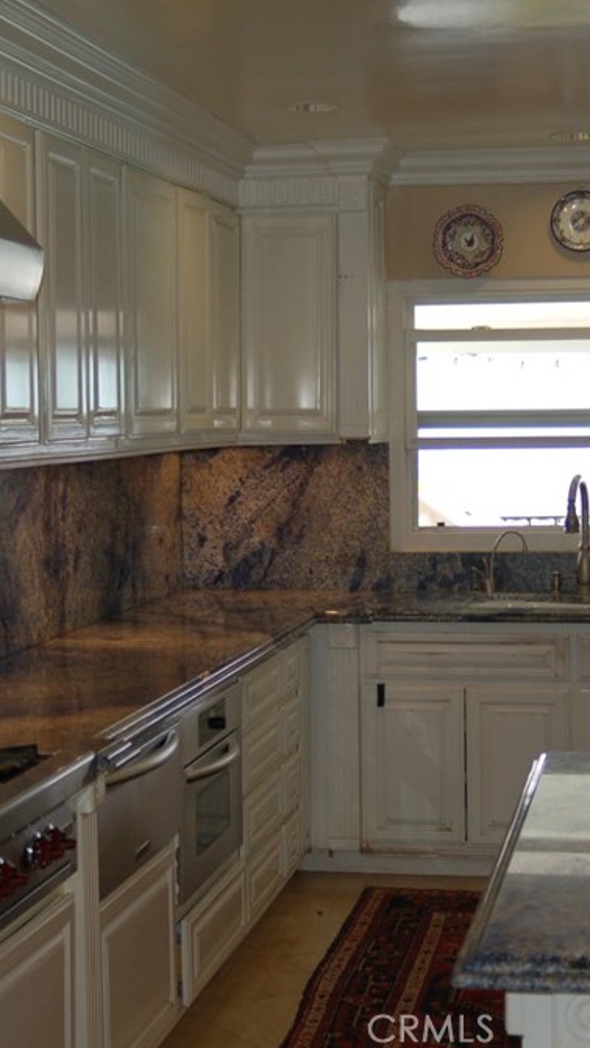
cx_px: 309
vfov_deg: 31.4
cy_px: 521
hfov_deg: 18.0
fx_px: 1863
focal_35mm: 67
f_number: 3.3
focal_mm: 28
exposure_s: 1/200
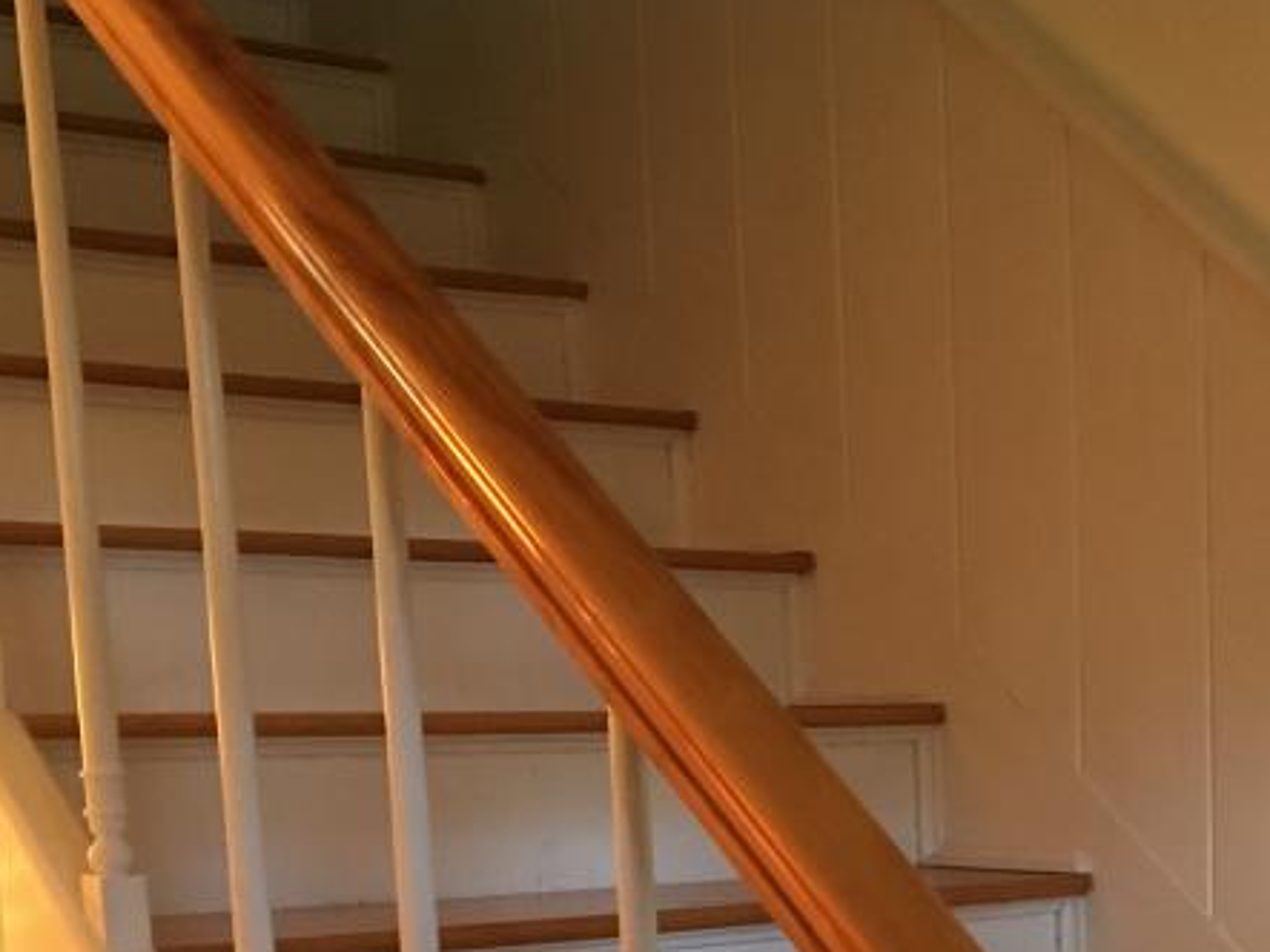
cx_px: 1046
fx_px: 2457
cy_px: 984
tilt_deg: -7.4
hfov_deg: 28.3
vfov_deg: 21.1
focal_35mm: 67
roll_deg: +0.9
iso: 250
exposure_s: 1/15
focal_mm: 4.15
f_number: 2.2
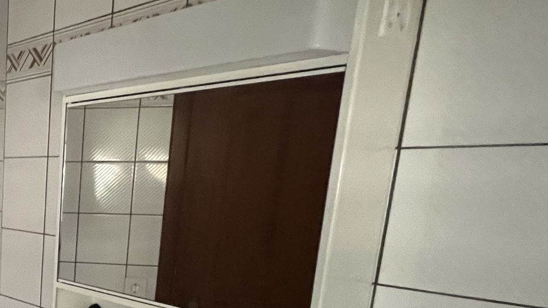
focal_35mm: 39
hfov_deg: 40.6
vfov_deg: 28.4
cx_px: -67
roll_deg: +0.0
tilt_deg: -13.4
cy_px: 313
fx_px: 567
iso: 1000
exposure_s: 1/49
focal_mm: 1.57
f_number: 1.8
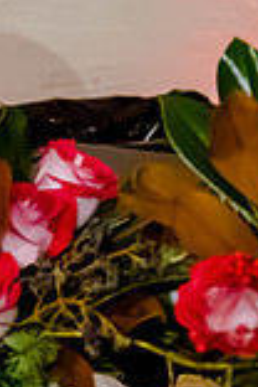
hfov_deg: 5.9
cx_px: -375
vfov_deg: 9.2
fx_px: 2408
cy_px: 167
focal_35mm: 224
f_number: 2.8
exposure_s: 1/125
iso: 5000
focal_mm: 40
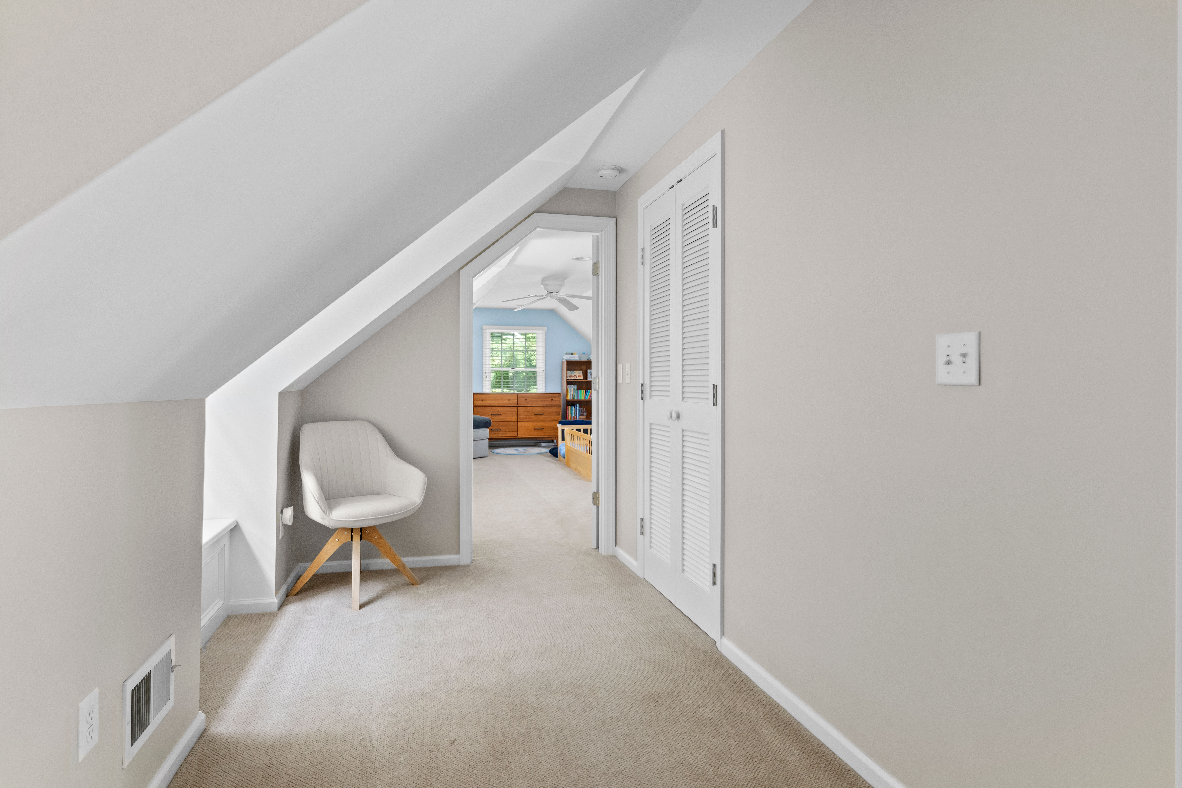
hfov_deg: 86.9
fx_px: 624
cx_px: 591
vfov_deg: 64.6
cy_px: 394
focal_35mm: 19
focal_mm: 19
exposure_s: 1.6
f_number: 8
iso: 800
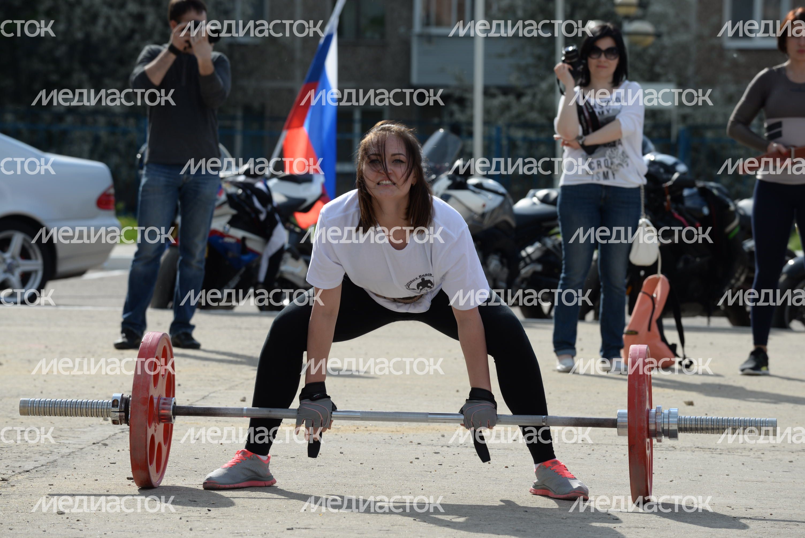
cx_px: 402
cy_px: 269
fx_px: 4474
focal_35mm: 200
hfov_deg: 10.3
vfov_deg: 6.9
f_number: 8
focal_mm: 200
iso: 100
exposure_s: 1/250
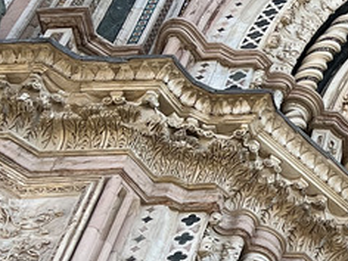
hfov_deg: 14.0
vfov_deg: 11.2
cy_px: 77
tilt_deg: +57.5
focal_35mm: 132
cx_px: 515
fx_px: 1327
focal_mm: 5.7
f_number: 1.5
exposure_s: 1/1344
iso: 50
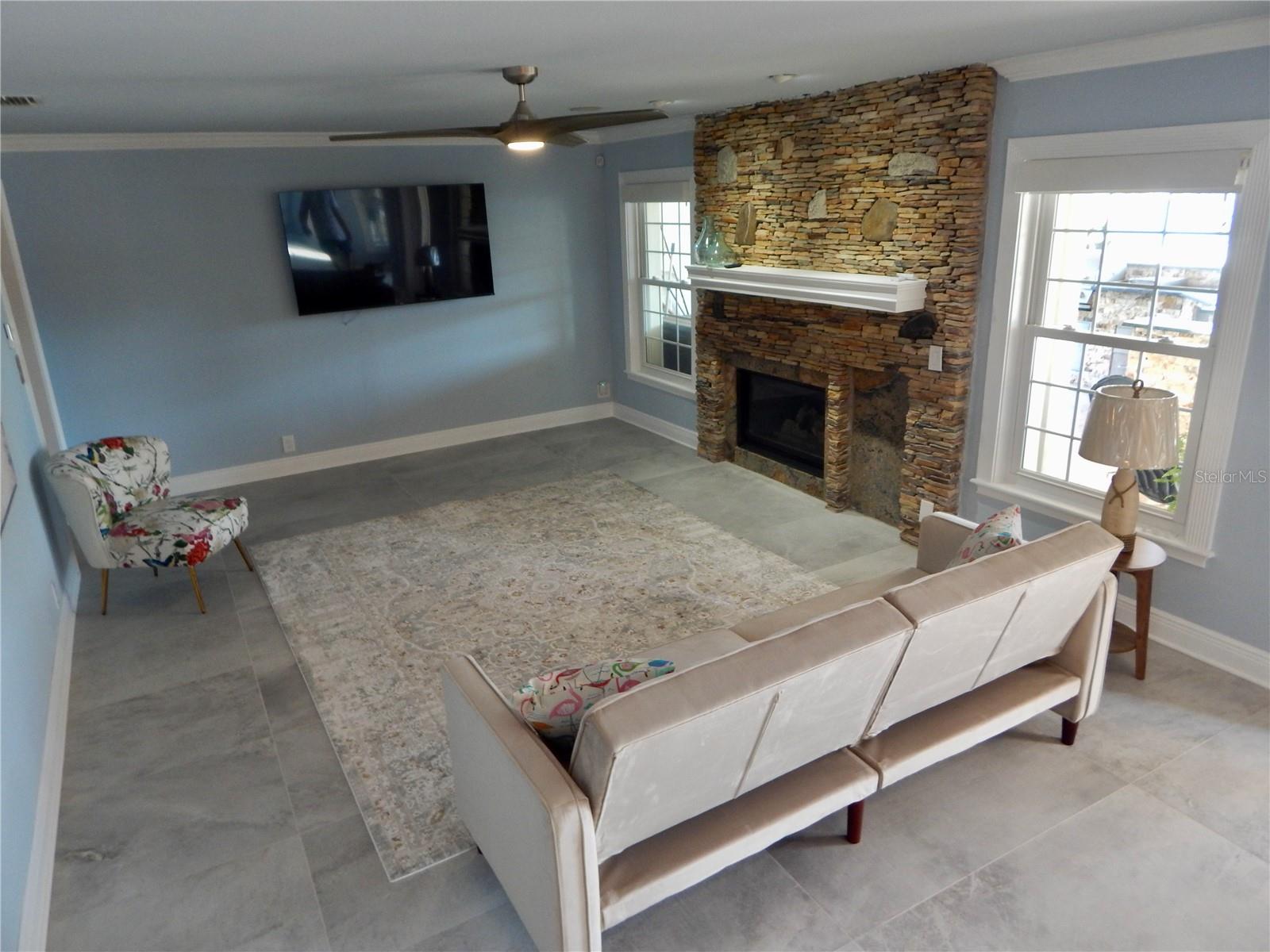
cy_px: 476
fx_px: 807
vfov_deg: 61.1
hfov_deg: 76.4
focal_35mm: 22
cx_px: 635
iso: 160
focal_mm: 4
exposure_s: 1/30
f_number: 3
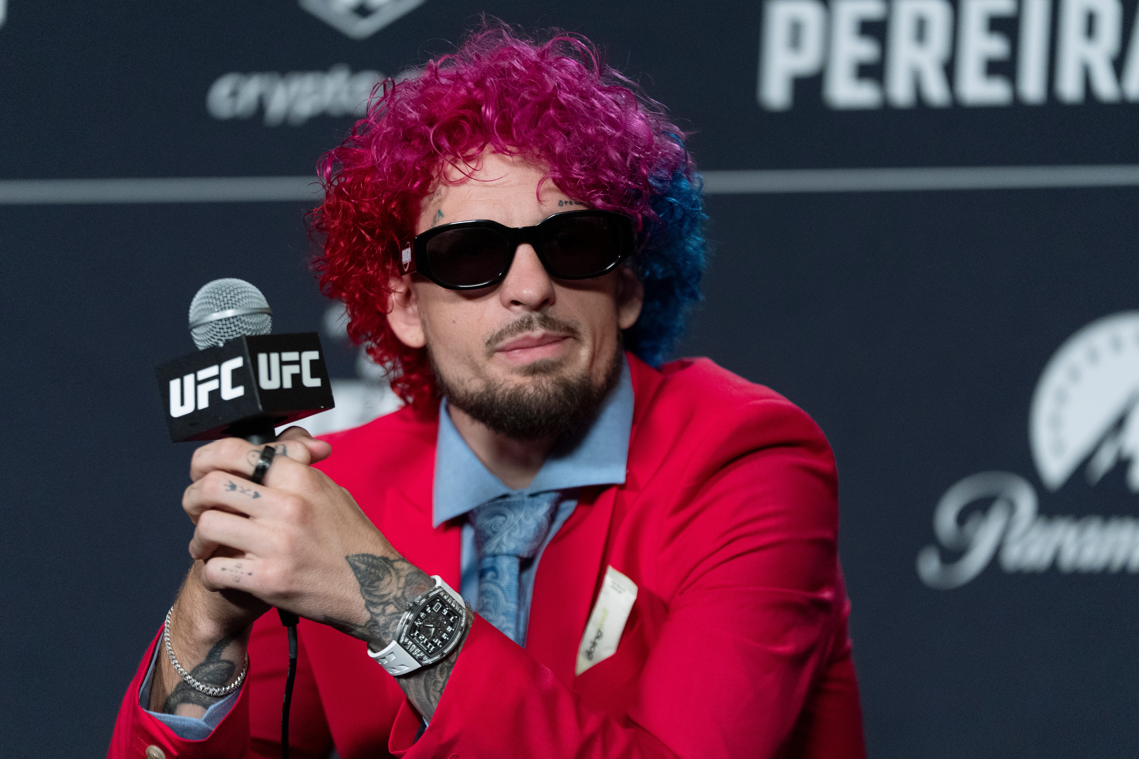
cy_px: 380
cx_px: 570
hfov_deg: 10.9
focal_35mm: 189
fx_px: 5979
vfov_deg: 7.3
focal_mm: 189
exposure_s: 1/1000
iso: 3200
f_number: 2.8
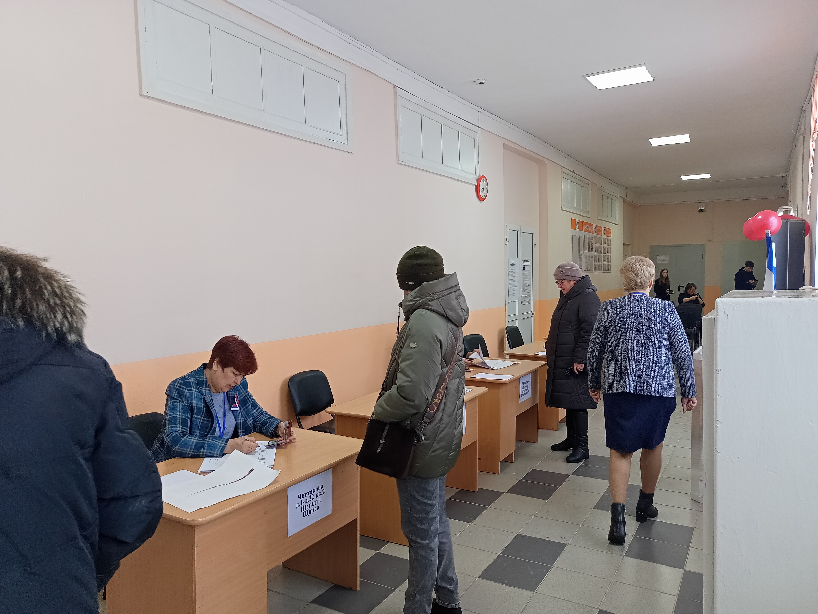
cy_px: 307
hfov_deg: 63.4
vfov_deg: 49.7
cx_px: 409
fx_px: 662
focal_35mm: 28
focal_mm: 4.69
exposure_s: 1/100
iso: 235
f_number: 1.8
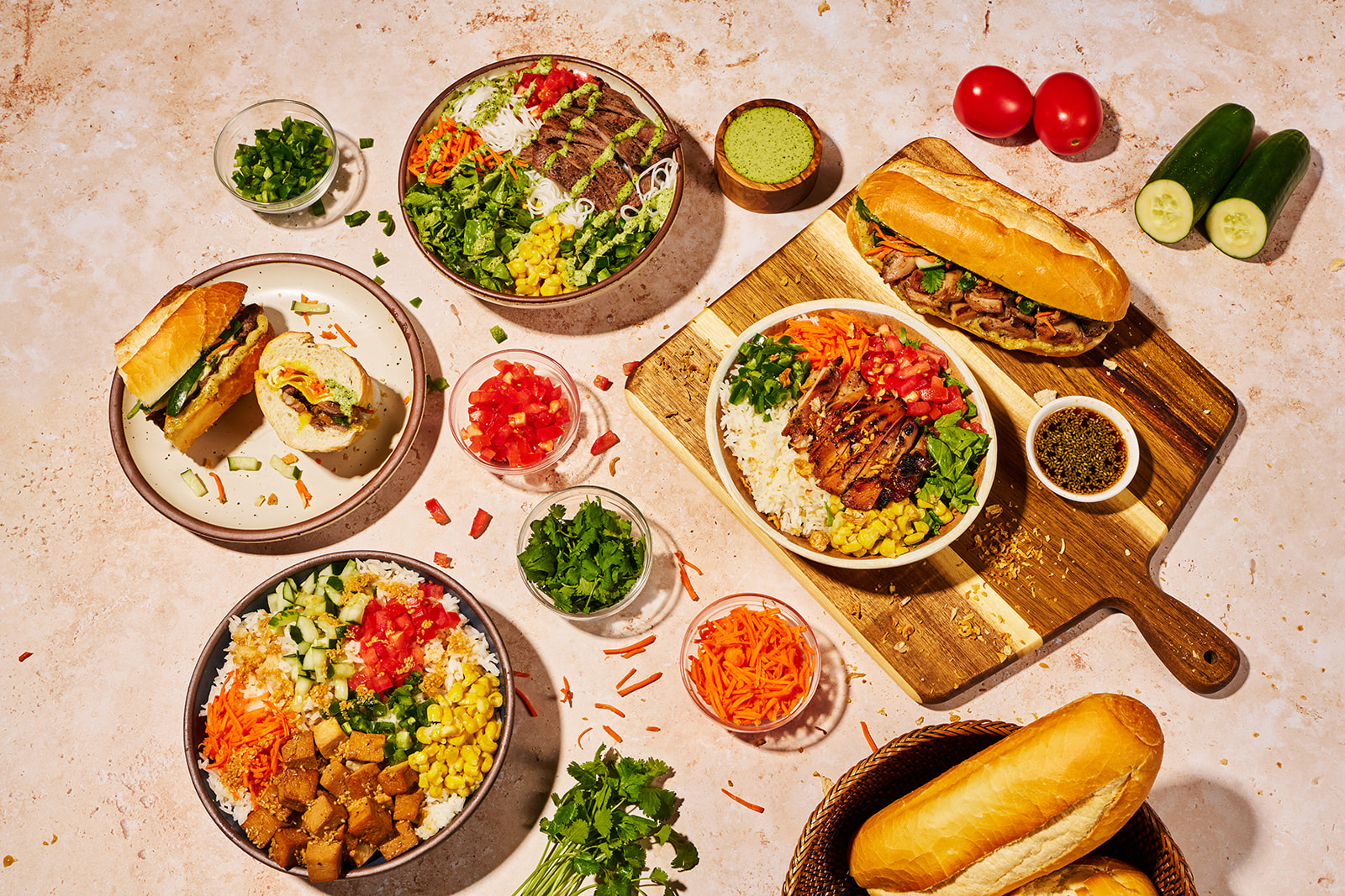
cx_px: 672
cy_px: 448
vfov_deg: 36.9
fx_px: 1345
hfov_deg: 53.1
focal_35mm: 36
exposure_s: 1/125
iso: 320
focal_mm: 36
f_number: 13
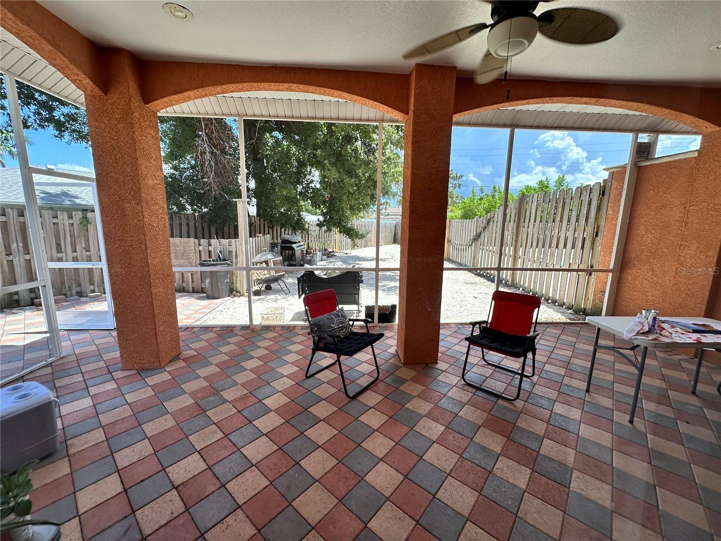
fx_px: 292
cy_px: 270
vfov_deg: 85.7
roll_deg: +0.6
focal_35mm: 14
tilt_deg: -9.3
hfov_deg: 102.1
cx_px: 360
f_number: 2.2
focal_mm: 2.22
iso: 40
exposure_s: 1/172
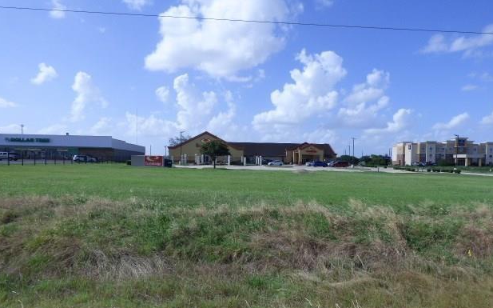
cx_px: 252
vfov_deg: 54.8
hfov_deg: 79.7
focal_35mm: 22
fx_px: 295
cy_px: 178
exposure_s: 1/1600
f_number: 3.2
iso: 100
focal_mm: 3.58
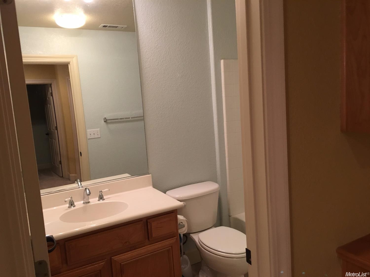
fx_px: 310
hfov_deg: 61.7
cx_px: 185
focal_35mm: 29
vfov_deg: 48.2
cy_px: 138
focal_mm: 4.15
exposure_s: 1/15
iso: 50
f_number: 2.2
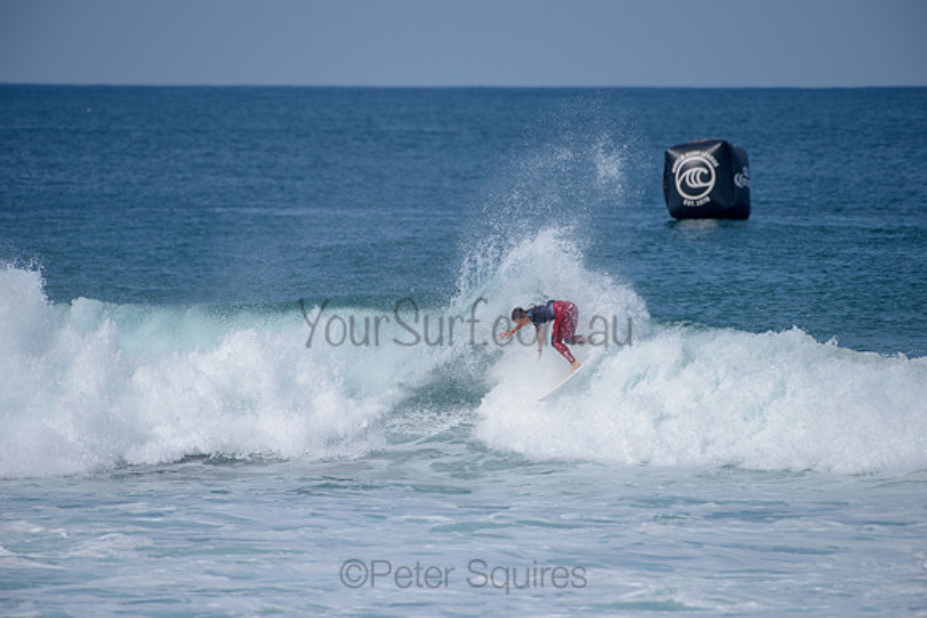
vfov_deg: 2.8
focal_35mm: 500
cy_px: 309
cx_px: 464
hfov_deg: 4.1
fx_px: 12877
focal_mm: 500
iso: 250
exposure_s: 1/2500
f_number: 6.3
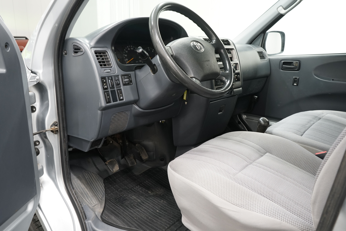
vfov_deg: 46.4
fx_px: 269
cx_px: 173
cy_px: 116
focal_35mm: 28
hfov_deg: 65.5
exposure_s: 1/4
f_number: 7.1
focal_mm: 28
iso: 800
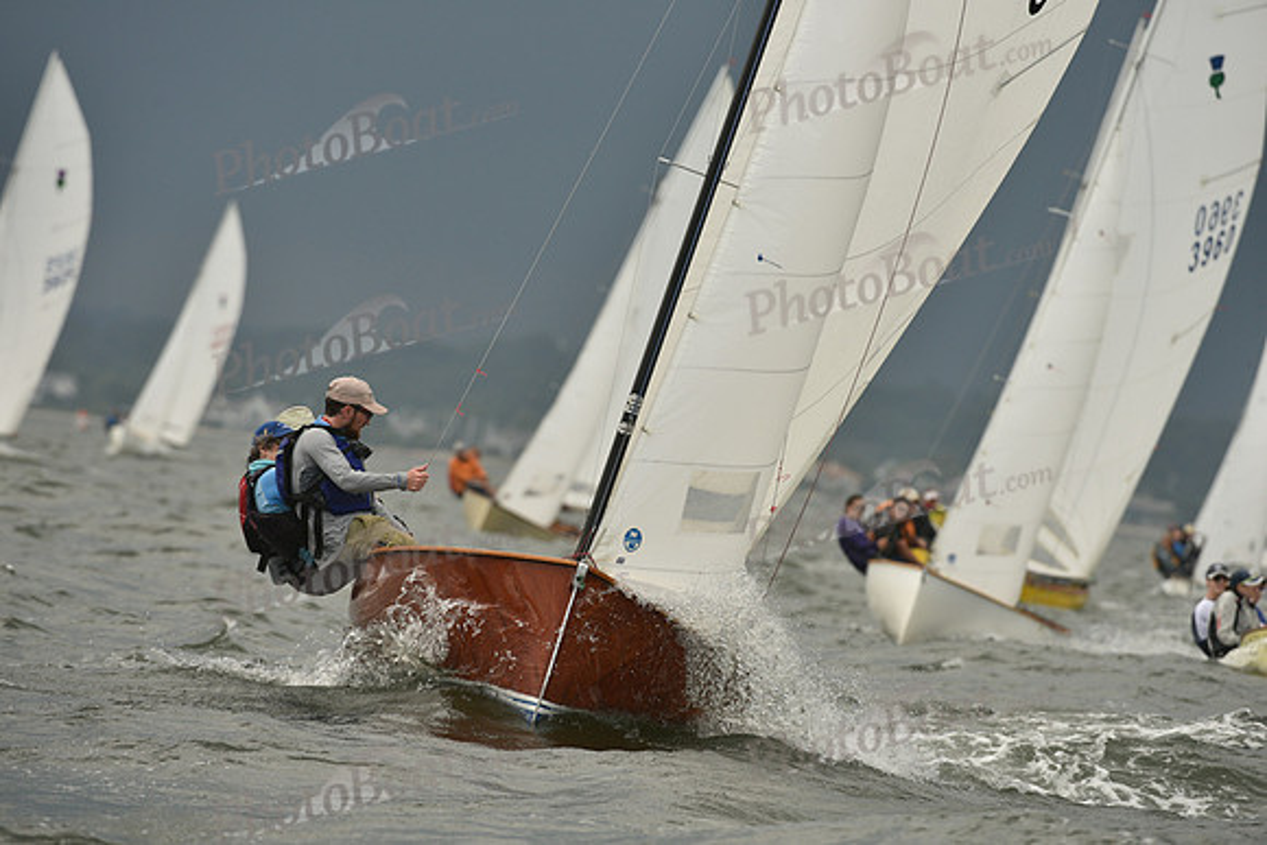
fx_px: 14080
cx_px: 634
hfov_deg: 5.2
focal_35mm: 400
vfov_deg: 3.4
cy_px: 422
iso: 320
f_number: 7.1
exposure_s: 1/800
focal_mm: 400
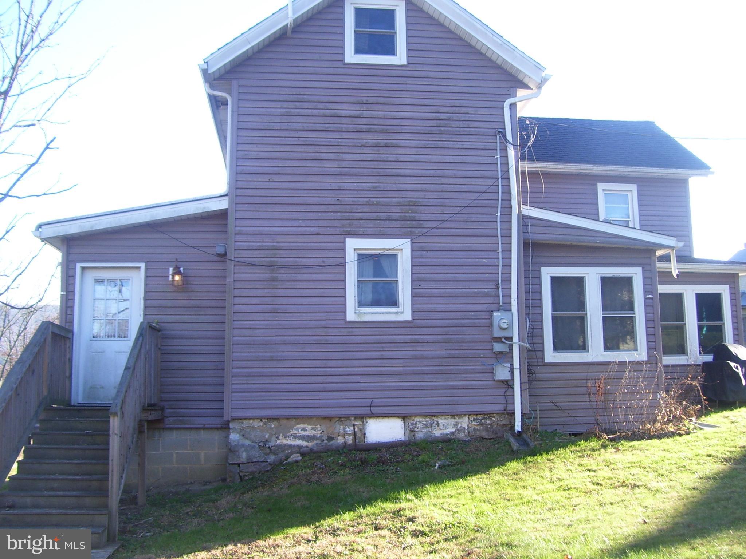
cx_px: 373
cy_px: 280
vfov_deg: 39.7
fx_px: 776
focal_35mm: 36
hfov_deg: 51.4
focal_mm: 6
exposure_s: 1/180
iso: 80
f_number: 2.7
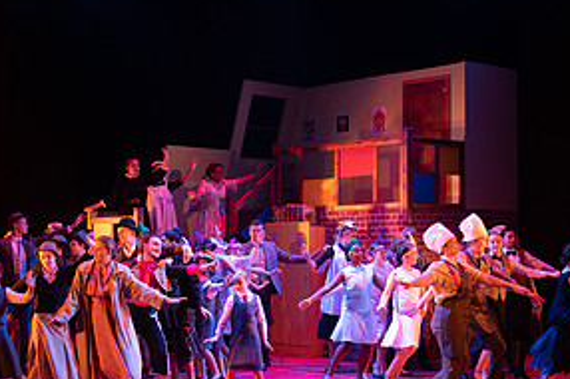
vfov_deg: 19.6
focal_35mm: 69
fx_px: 1091
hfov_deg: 29.2
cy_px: 261
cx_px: 247
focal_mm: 34
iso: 2000
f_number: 4
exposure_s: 1/200
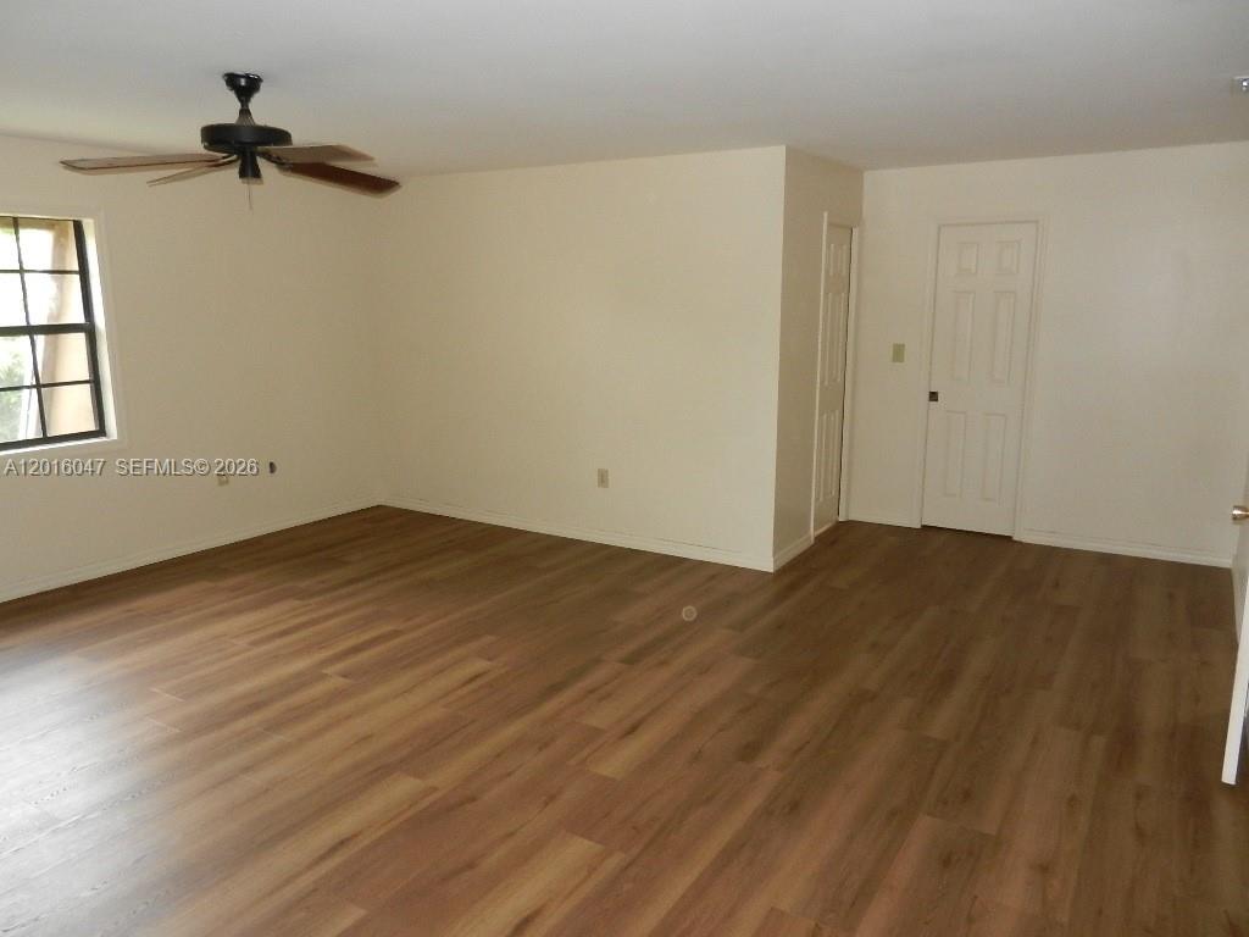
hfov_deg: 69.4
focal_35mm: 25
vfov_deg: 54.9
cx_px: 624
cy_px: 468
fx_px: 902
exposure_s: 1/30
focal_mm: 4.5
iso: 360
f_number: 3.5
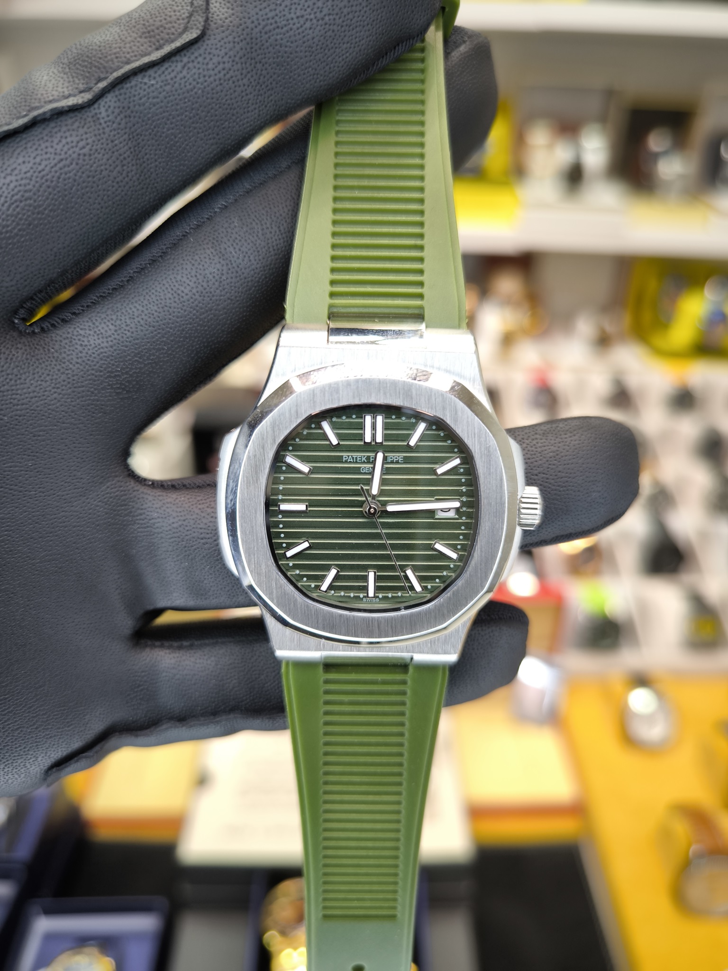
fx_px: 673
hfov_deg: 56.8
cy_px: 486
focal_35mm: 24
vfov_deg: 71.6
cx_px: 364
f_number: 1.9
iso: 125
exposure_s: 1/100
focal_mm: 6.92
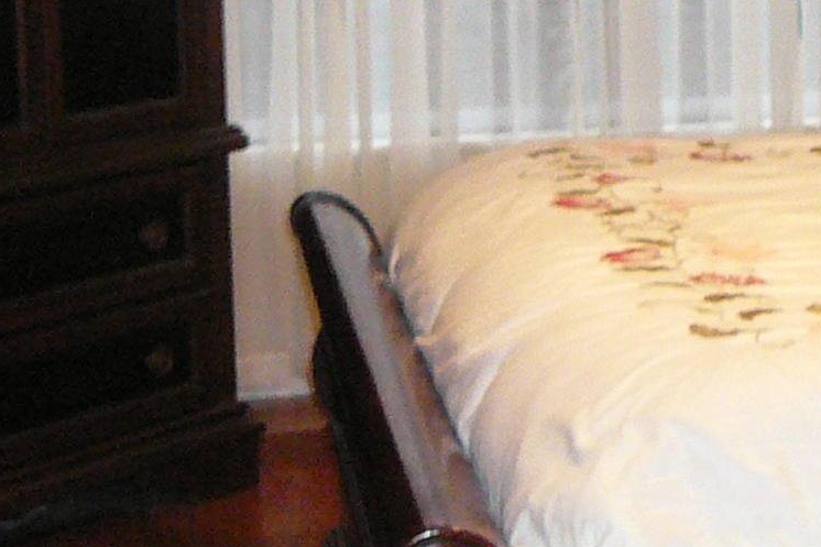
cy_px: -108
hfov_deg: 15.8
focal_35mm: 125
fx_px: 2850
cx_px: 976
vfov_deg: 10.8
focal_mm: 5.2
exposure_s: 1/30
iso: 320
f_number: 2.8
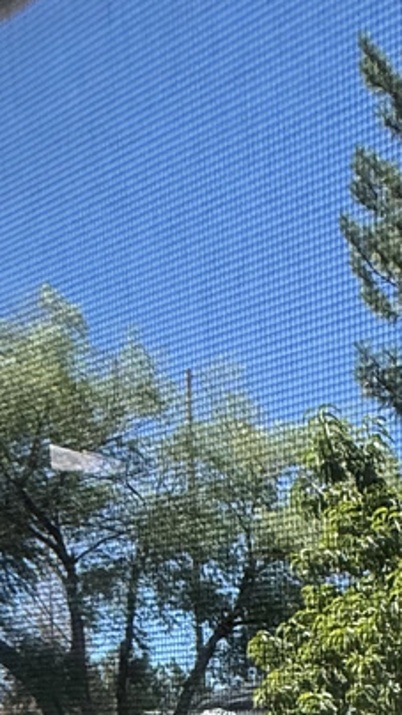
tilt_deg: -9.6
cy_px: 1037
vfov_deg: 27.0
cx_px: 641
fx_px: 1100
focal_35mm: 58
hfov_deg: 18.0
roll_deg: -1.9
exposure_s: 1/559
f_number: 2.2
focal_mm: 2.22
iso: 50
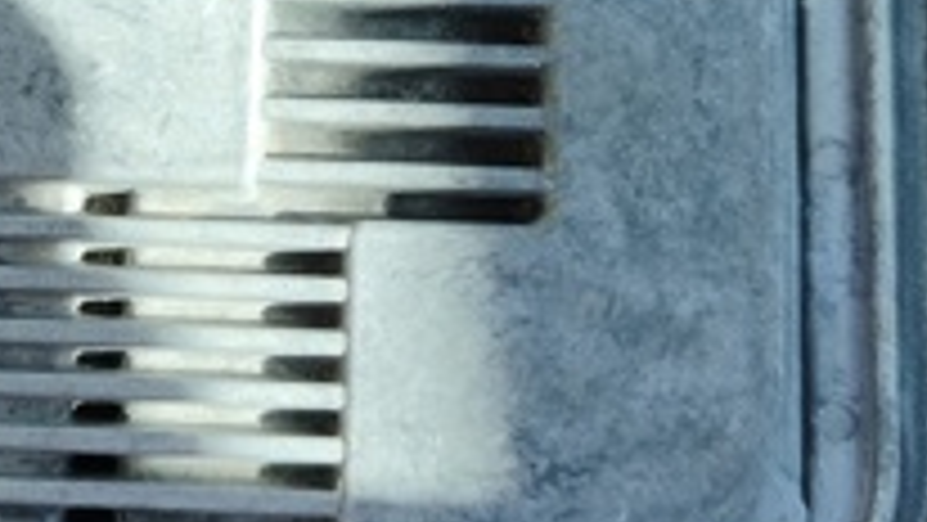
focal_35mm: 78
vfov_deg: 15.1
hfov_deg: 26.8
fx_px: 1918
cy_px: -68
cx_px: 220
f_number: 1.62
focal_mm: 6.45
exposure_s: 1/417
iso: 50
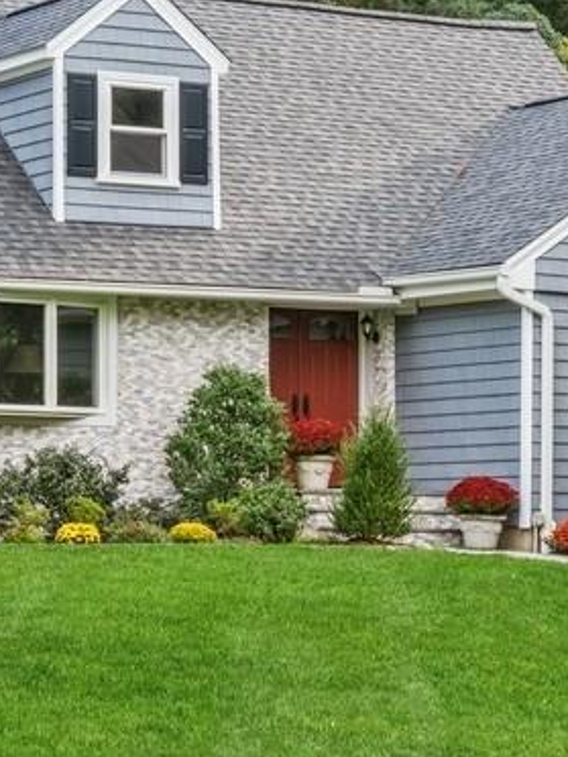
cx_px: 285
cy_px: 444
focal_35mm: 123
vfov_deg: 16.0
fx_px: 2691
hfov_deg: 12.0
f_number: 14
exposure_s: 1/15
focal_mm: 53
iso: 200
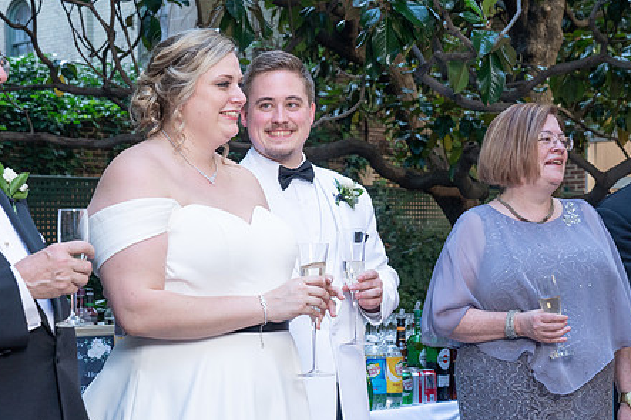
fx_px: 1297
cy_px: 265
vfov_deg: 18.4
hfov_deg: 27.2
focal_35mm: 74
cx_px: 202
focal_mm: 51
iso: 1250
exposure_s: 1/250
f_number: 5.6
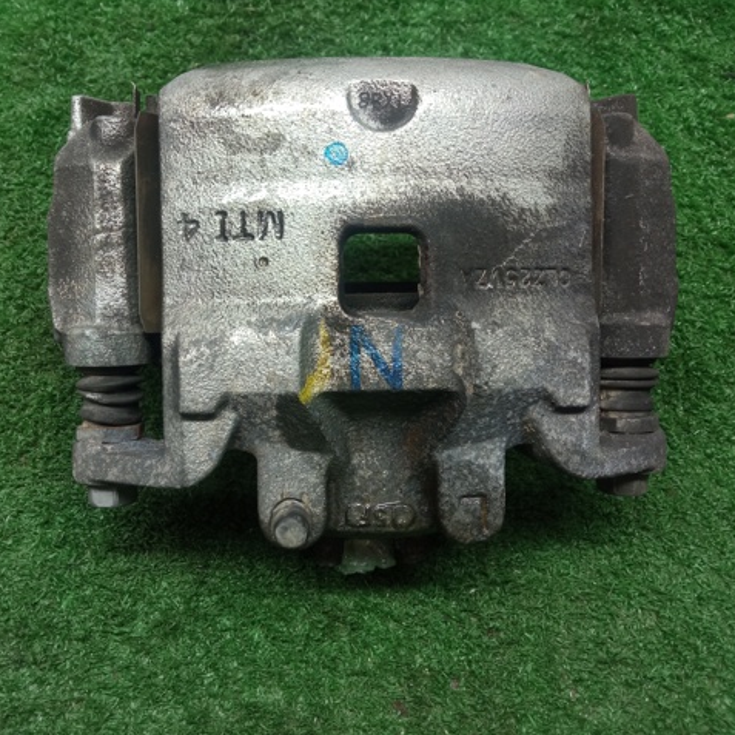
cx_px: 314
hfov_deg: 50.9
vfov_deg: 51.1
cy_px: 368
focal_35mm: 32
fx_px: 769
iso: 248
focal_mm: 3.79
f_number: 2.2
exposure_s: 1/33.3
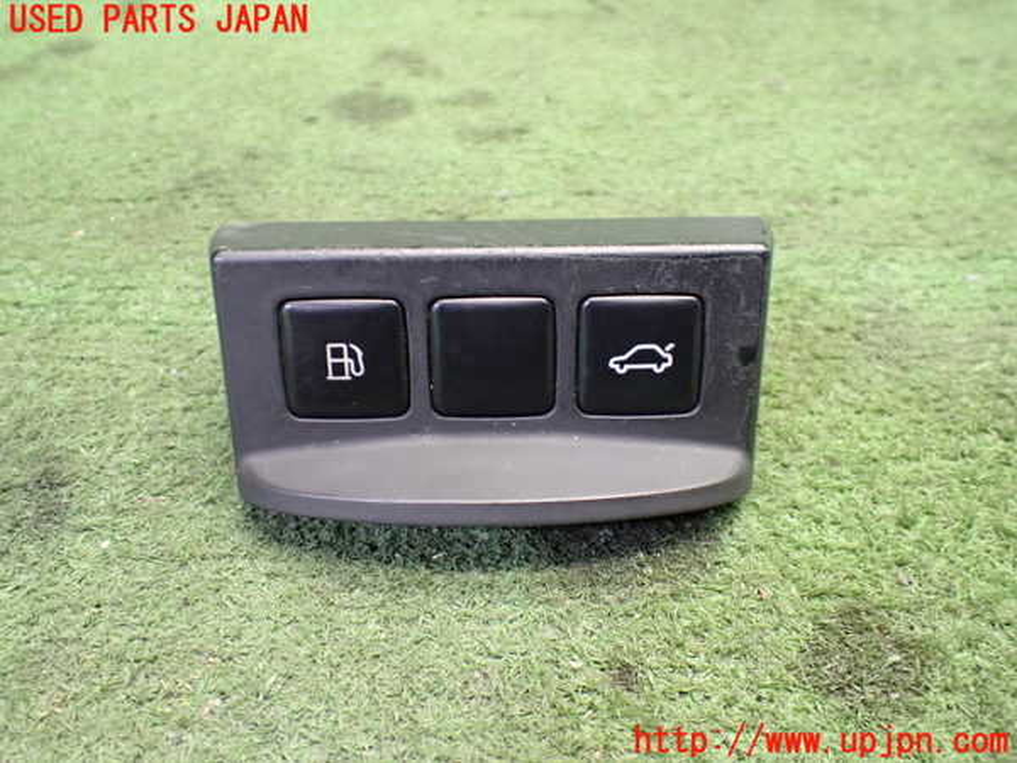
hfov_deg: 60.0
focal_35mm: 30
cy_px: 382
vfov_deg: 46.8
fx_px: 881
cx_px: 508
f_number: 2.3
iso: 800
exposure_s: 1/60
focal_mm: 5.4
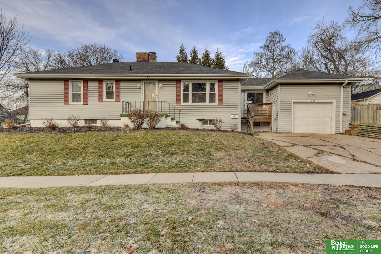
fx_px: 190
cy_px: 127
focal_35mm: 18
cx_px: 190
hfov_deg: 90.0
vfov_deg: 67.4
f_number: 8
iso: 400
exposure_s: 1/125
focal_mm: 12
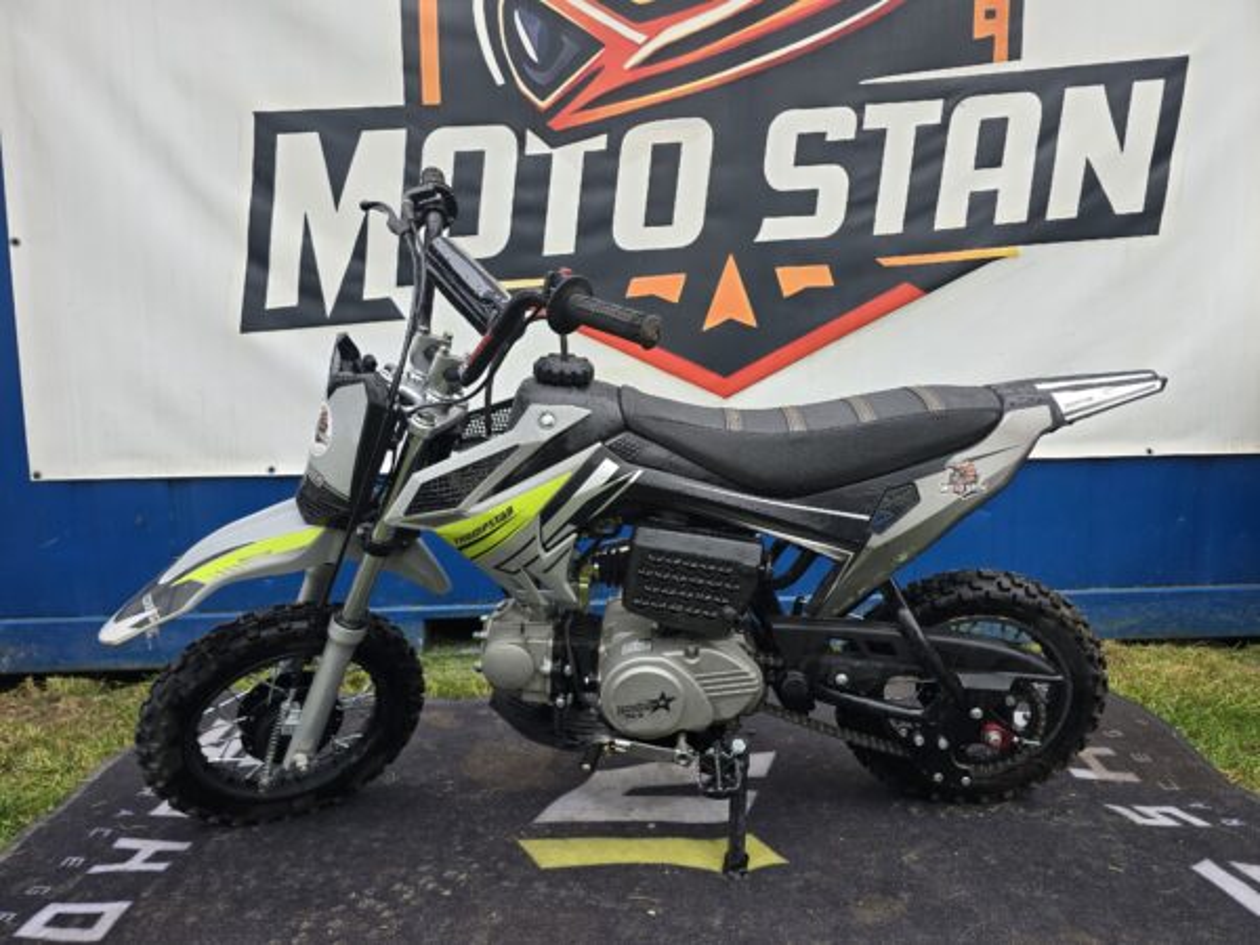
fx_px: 837
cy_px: 472
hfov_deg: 73.9
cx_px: 630
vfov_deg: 58.9
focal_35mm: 23
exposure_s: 1/180
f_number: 1.7
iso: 32
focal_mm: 6.3
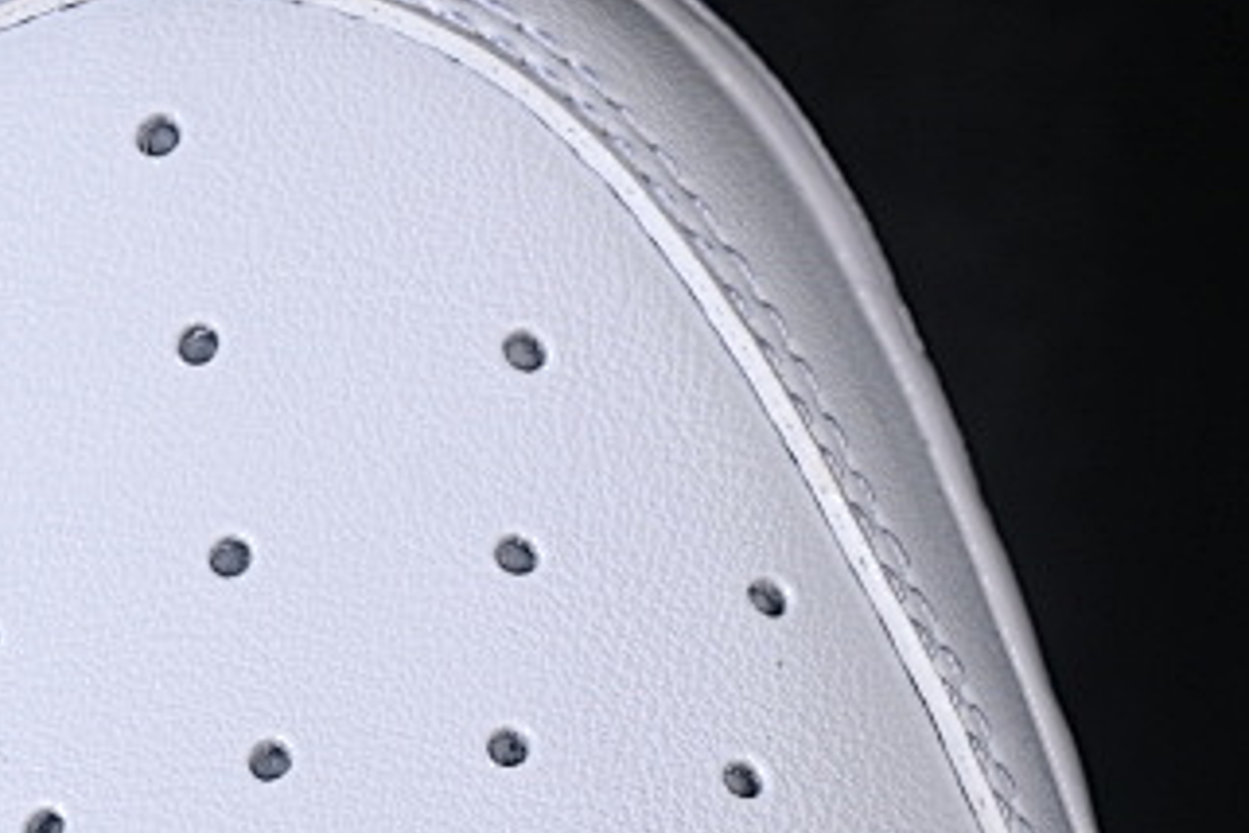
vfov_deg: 5.4
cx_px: 195
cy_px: 1063
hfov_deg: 8.2
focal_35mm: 252
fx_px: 8742
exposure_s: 1/80
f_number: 7.1
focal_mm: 50
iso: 160
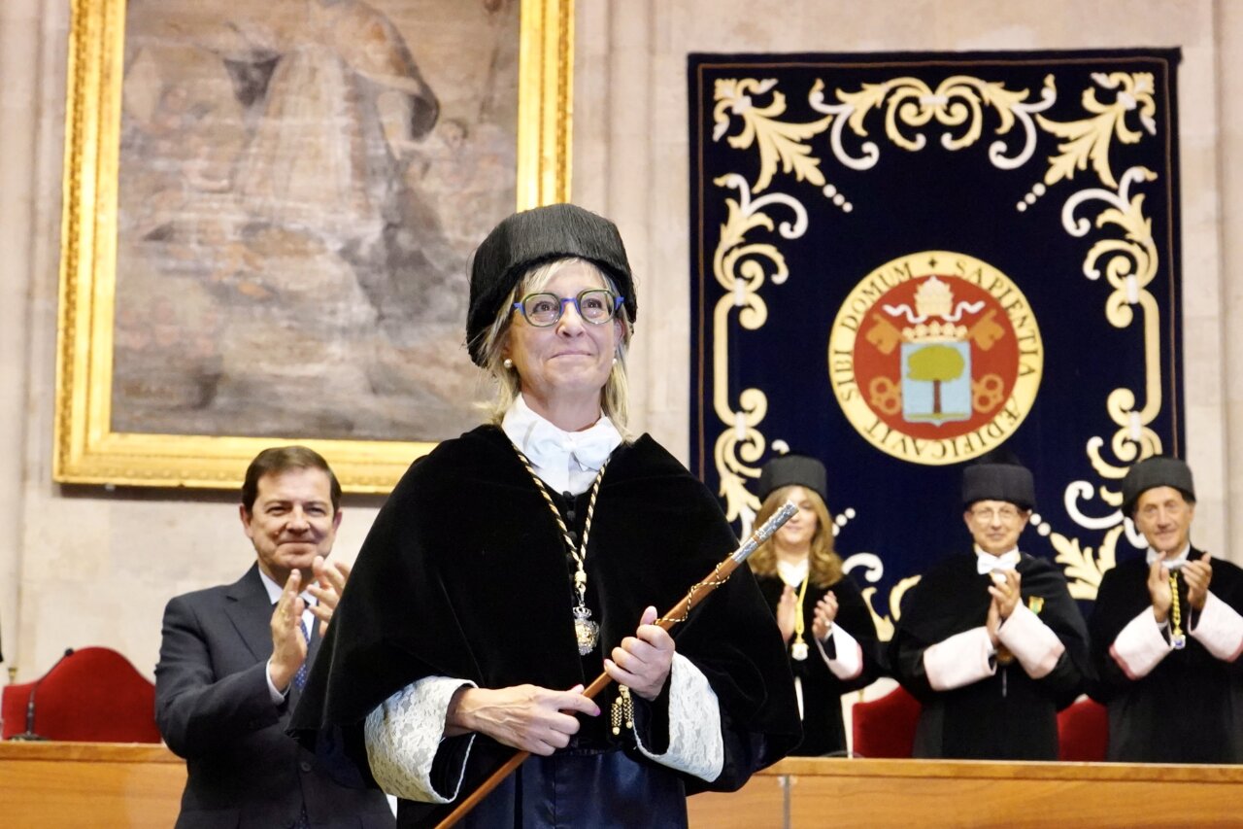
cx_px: 622
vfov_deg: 15.0
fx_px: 3141
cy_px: 414
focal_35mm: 91
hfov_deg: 22.4
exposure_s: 1/200
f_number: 5.6
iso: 12800
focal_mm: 61
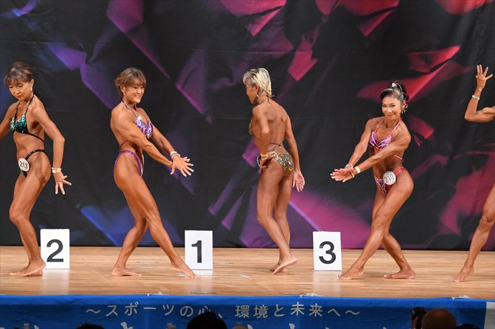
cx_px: 248
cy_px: 164
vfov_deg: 6.3
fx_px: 2982
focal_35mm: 217
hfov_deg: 9.5
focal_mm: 145
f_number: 5.6
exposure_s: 1/400
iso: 5600
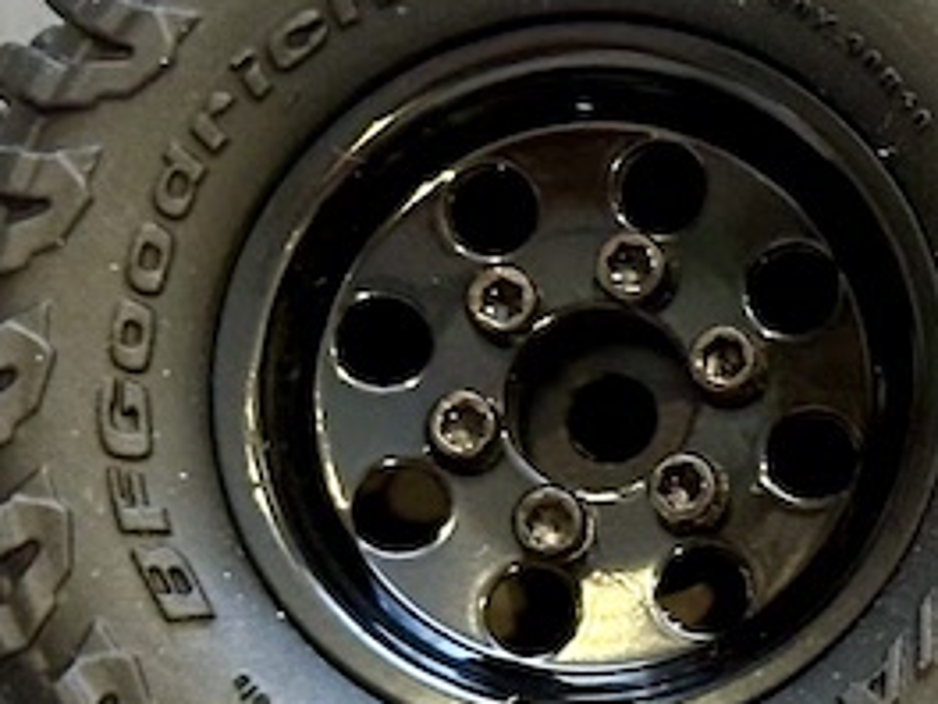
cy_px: 252
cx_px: 1308
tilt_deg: -78.8
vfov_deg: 6.8
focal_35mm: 218
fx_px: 5907
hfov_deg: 8.9
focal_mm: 6.86
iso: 500
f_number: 1.78
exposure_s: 1/37
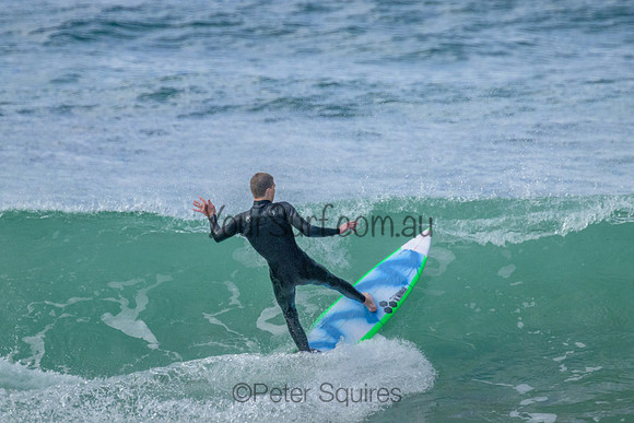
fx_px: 19261
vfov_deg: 1.3
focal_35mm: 1093
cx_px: 318
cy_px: 134
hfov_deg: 1.9
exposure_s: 1/1600
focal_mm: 800
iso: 2800
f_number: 11
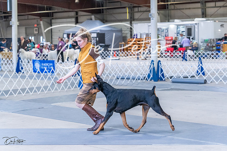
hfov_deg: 27.3
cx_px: 114
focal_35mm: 74
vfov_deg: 18.4
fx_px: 467
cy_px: 76
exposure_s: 1/400
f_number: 4
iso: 6400
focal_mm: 74
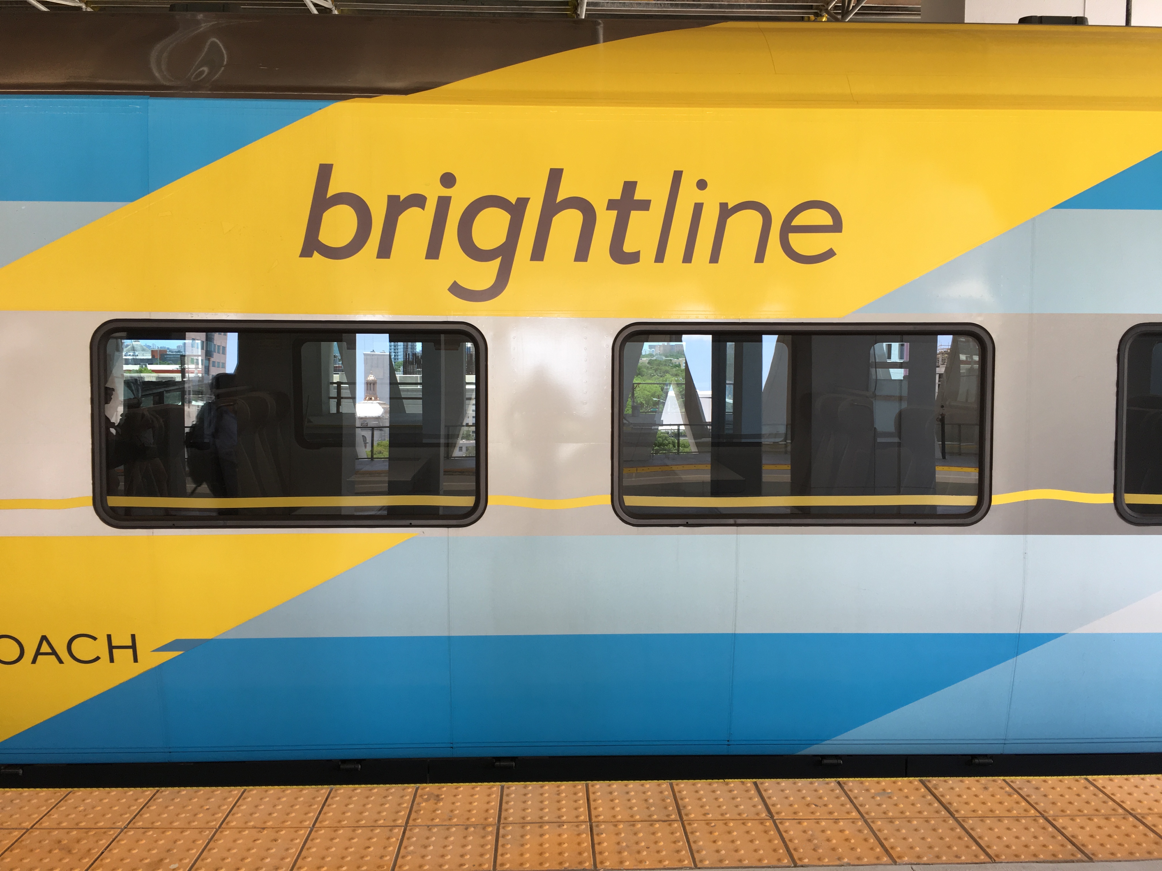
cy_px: 436
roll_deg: -0.5
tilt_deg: -3.6
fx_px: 973
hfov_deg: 61.7
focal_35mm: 29
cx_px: 581
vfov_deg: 48.2
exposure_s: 1/60
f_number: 2.2
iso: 32
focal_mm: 4.15
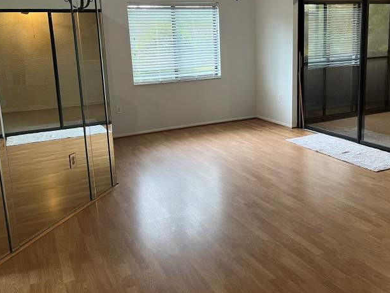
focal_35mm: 34
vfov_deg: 41.5
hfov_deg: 53.9
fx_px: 383
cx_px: 201
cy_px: 113
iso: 100
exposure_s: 1/60
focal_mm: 5.1
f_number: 1.6
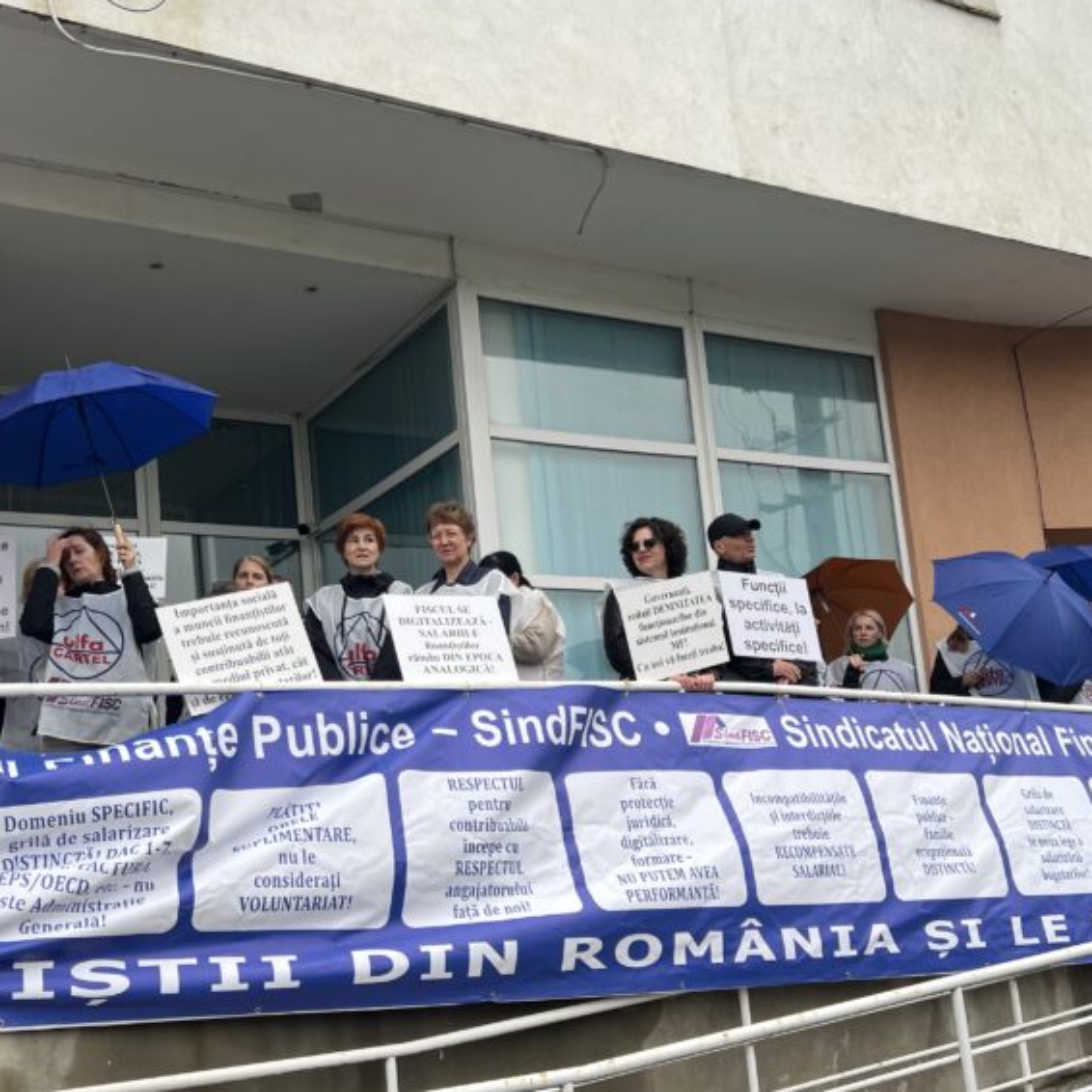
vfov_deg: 42.7
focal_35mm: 39
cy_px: 646
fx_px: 1392
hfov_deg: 42.7
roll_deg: +4.5
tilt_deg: +12.1
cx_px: 448
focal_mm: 5.7
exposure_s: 1/411
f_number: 1.5
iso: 50
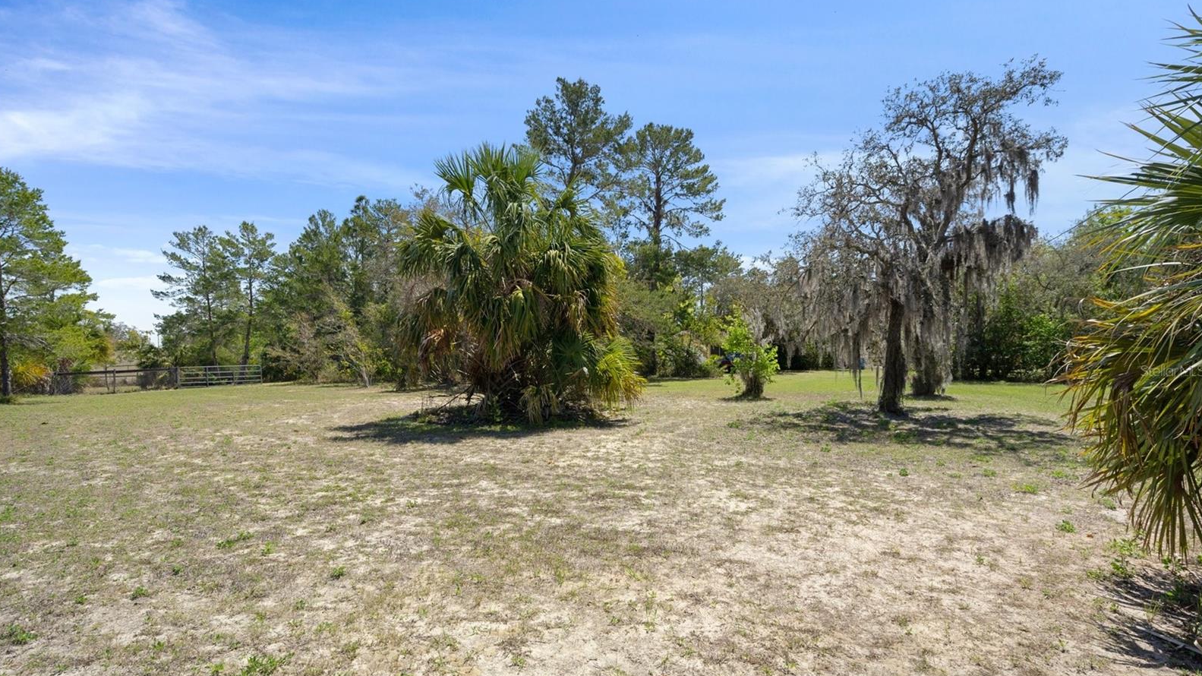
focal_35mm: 18
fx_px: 574
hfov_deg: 92.7
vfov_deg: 60.9
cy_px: 371
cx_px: 601
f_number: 8
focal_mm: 17
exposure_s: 1/400
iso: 400
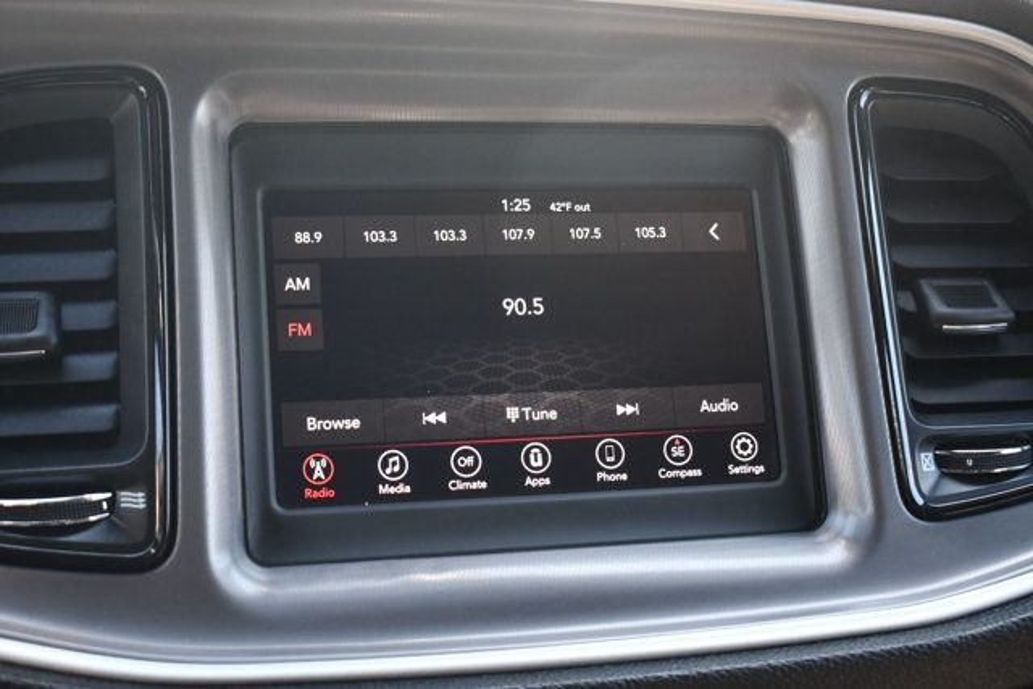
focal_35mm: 51
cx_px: 516
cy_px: 344
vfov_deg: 26.5
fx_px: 1464
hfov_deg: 38.9
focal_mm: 34
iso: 1000
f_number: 4.5
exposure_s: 1/125
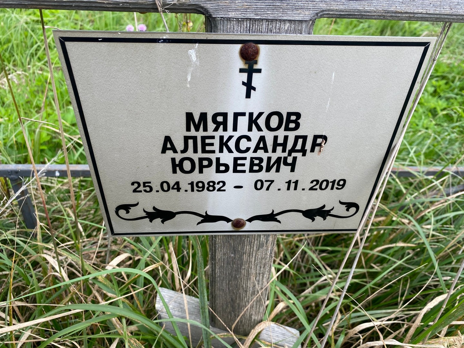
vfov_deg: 53.1
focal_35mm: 26
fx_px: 349
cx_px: 232
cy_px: 174
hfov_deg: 67.3
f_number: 1.8
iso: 32
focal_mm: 4.25
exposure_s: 1/594
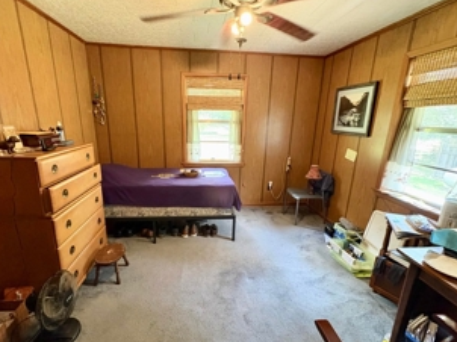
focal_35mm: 17
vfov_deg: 74.6
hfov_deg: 91.0
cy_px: 176
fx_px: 224
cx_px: 219
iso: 1000
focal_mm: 2.22
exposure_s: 1/60
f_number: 2.2
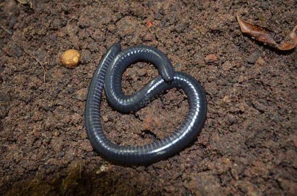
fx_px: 321
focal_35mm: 39
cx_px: 148
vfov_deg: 34.0
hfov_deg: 49.7
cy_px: 98
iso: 900
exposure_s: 1/60
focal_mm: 26
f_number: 4.2
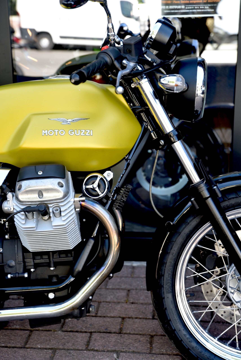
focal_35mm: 60
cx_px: 120
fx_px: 602
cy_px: 180
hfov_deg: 22.6
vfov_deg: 33.4
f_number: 4
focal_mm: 60
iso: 100
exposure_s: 1/60
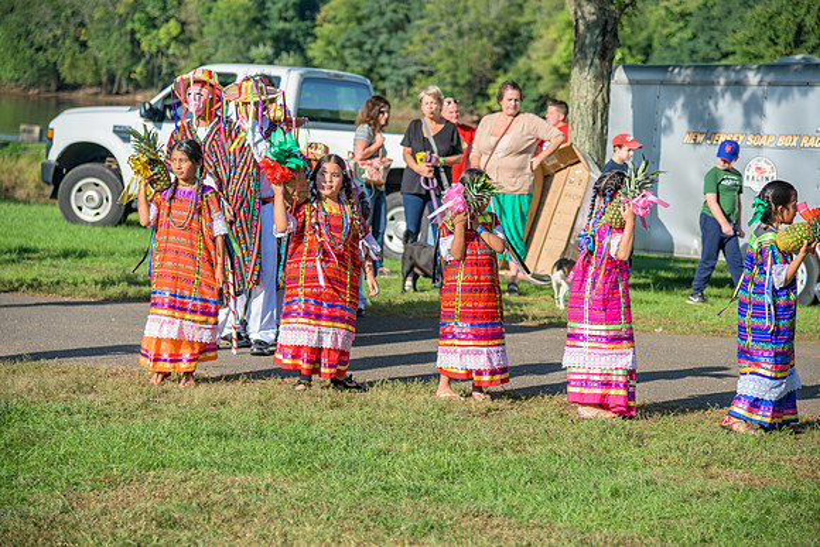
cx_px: 410
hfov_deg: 20.8
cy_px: 274
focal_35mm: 98
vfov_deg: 14.0
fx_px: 2233
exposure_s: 1/200
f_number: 4
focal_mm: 98
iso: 64
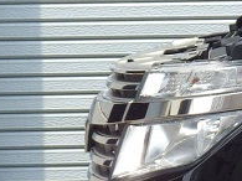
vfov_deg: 5.8
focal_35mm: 255
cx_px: 357
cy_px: 73
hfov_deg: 7.6
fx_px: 1782
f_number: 5.5
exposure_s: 1/250
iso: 125
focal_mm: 11.1
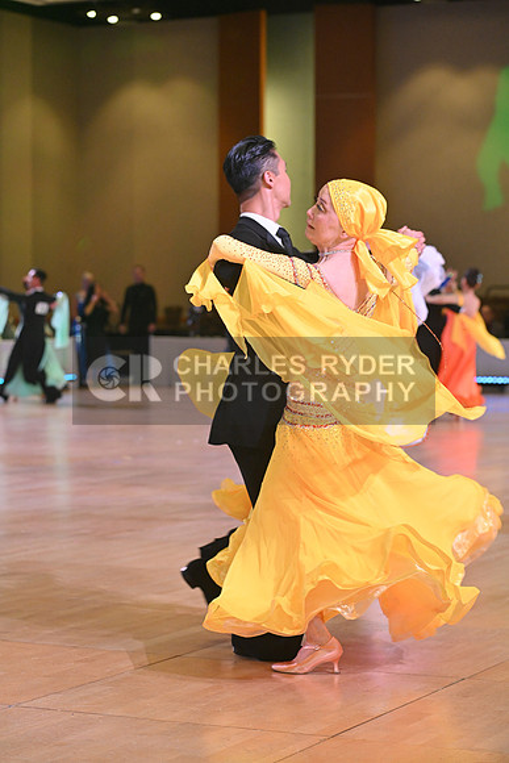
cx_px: 254
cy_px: 382
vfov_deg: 21.5
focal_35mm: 95
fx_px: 2013
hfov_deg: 14.4
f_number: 5
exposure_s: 1/400
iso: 3200
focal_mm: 95
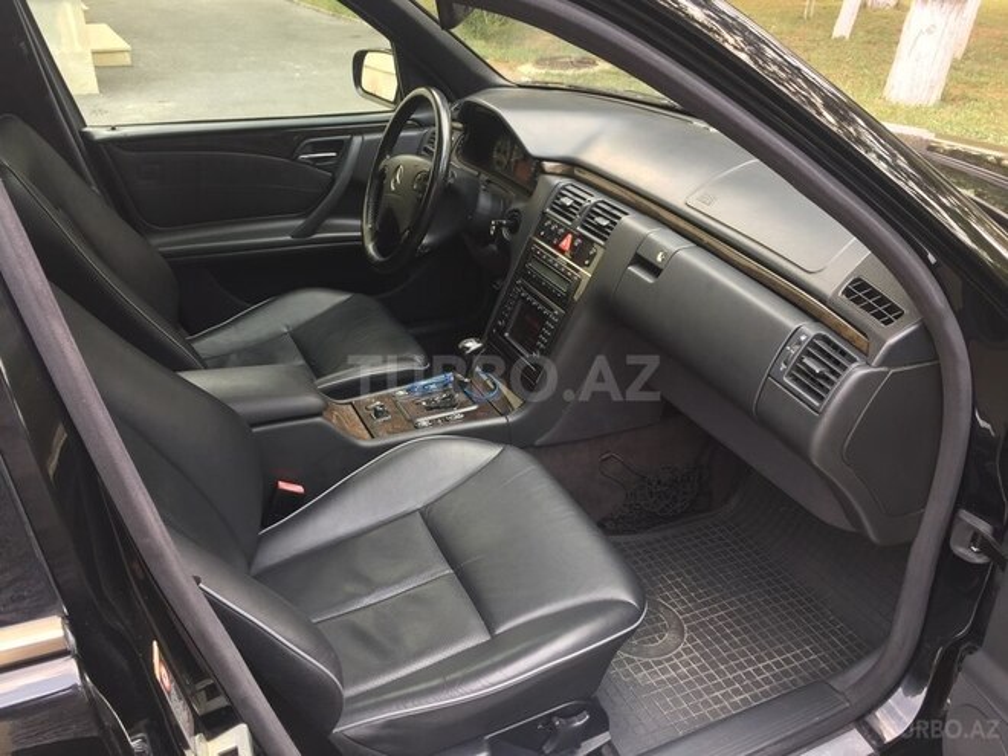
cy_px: 378
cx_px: 504
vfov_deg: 48.2
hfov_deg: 61.7
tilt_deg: -28.2
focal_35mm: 29
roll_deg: +0.1
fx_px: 844
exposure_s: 1/50
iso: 32
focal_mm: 4.15
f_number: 2.2
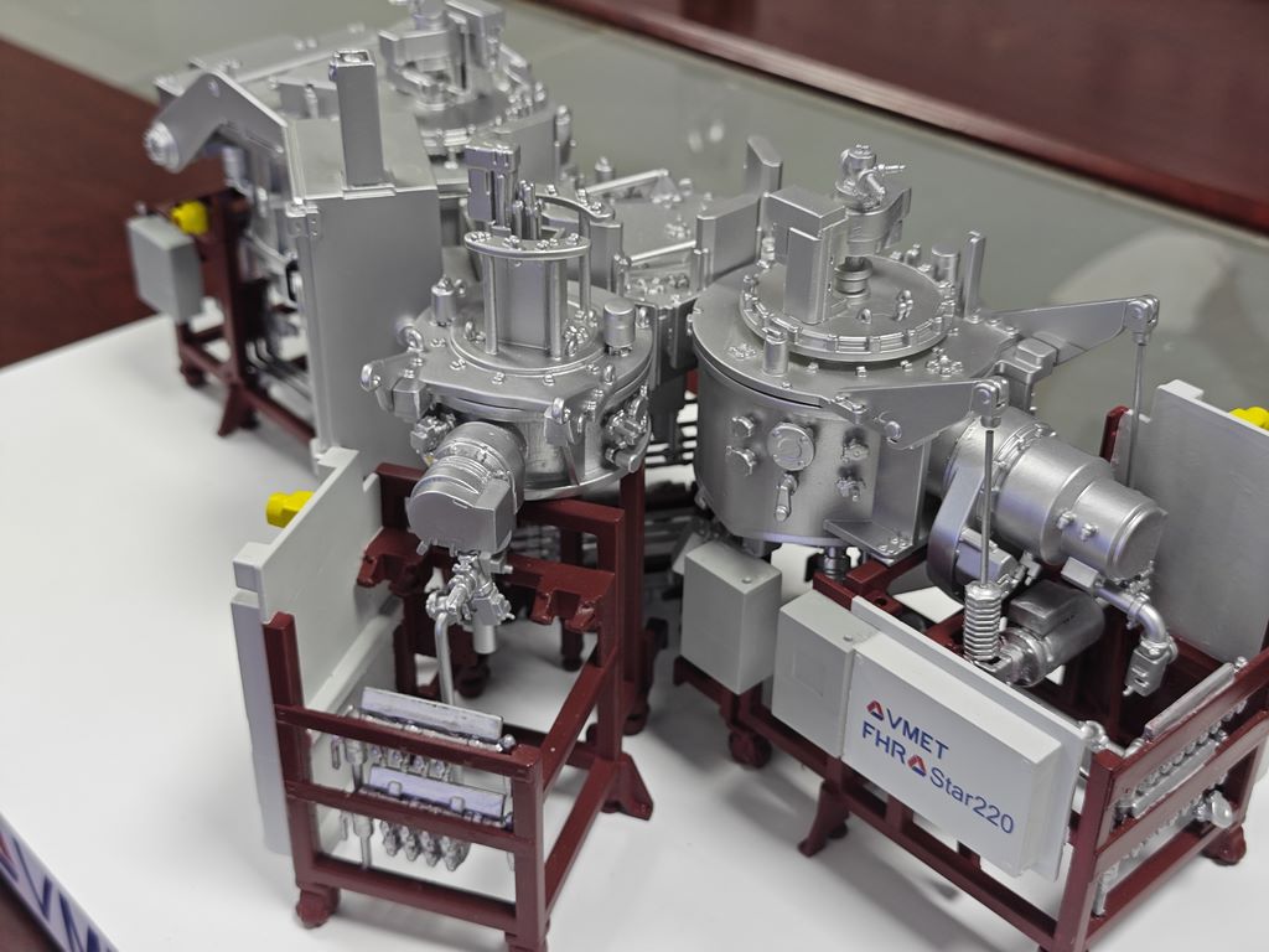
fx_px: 1686
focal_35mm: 46
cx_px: 634
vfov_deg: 31.5
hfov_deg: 41.2
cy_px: 476
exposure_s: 1/100
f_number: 1.9
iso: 250
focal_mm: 8.7
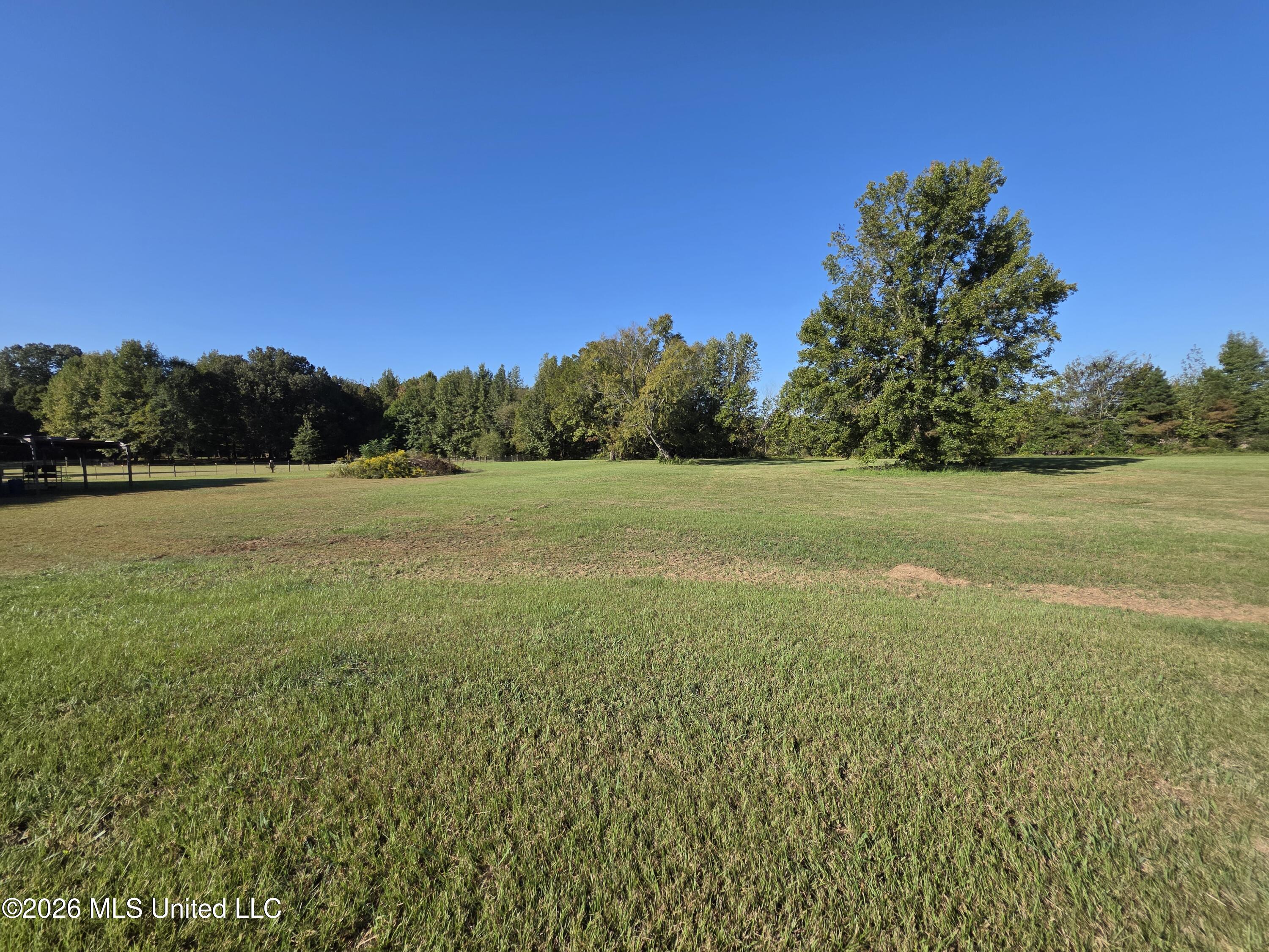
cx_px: 634
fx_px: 477
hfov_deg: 106.2
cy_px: 476
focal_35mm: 13
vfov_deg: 89.9
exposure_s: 1/2021
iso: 40
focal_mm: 2.2
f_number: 1.9
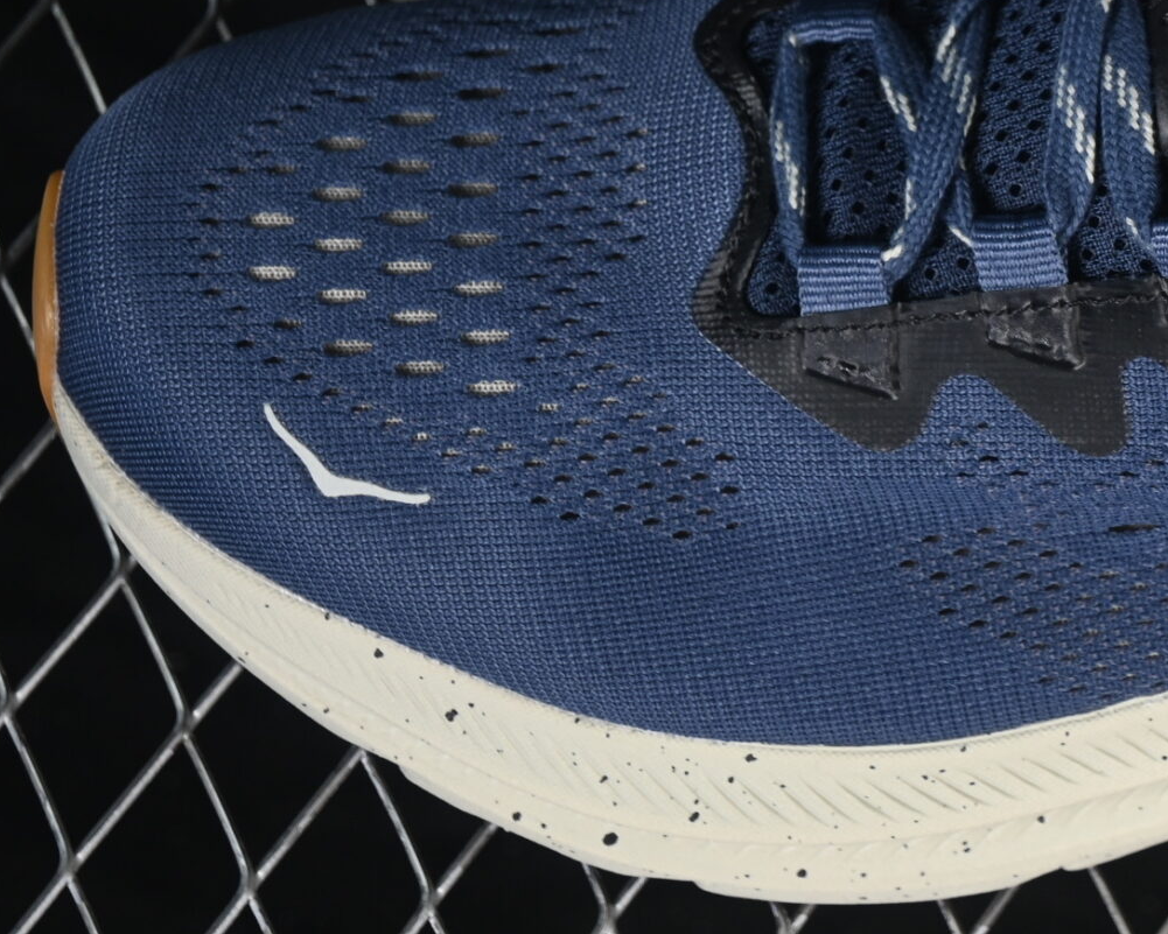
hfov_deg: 10.6
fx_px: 6223
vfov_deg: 8.5
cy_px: -38
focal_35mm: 180
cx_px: 1245
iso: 160
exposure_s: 1/60
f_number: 6.3
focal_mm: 50
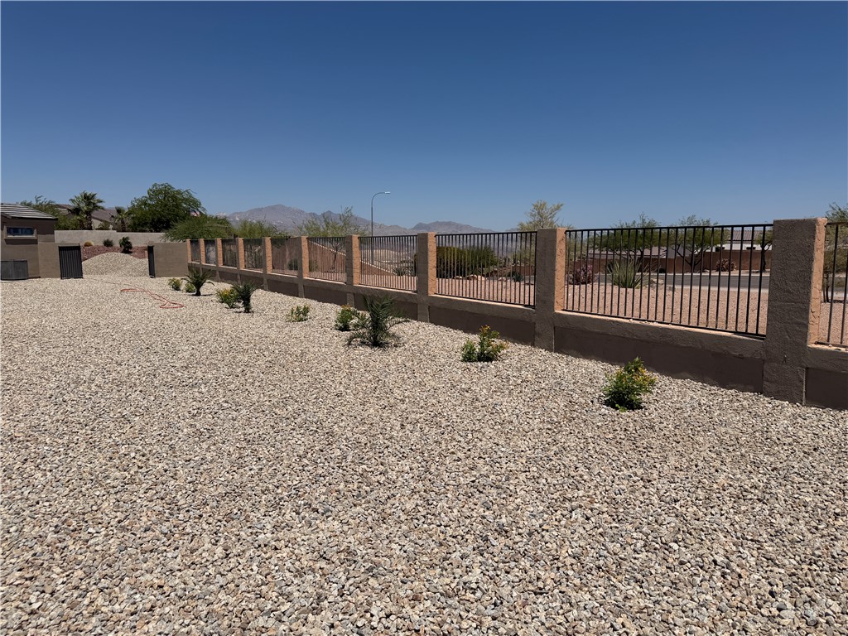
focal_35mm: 24
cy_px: 318
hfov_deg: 71.6
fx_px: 588
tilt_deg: -6.4
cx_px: 424
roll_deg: -0.4
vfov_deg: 56.8
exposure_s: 1/14286
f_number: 1.78
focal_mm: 6.76
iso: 80
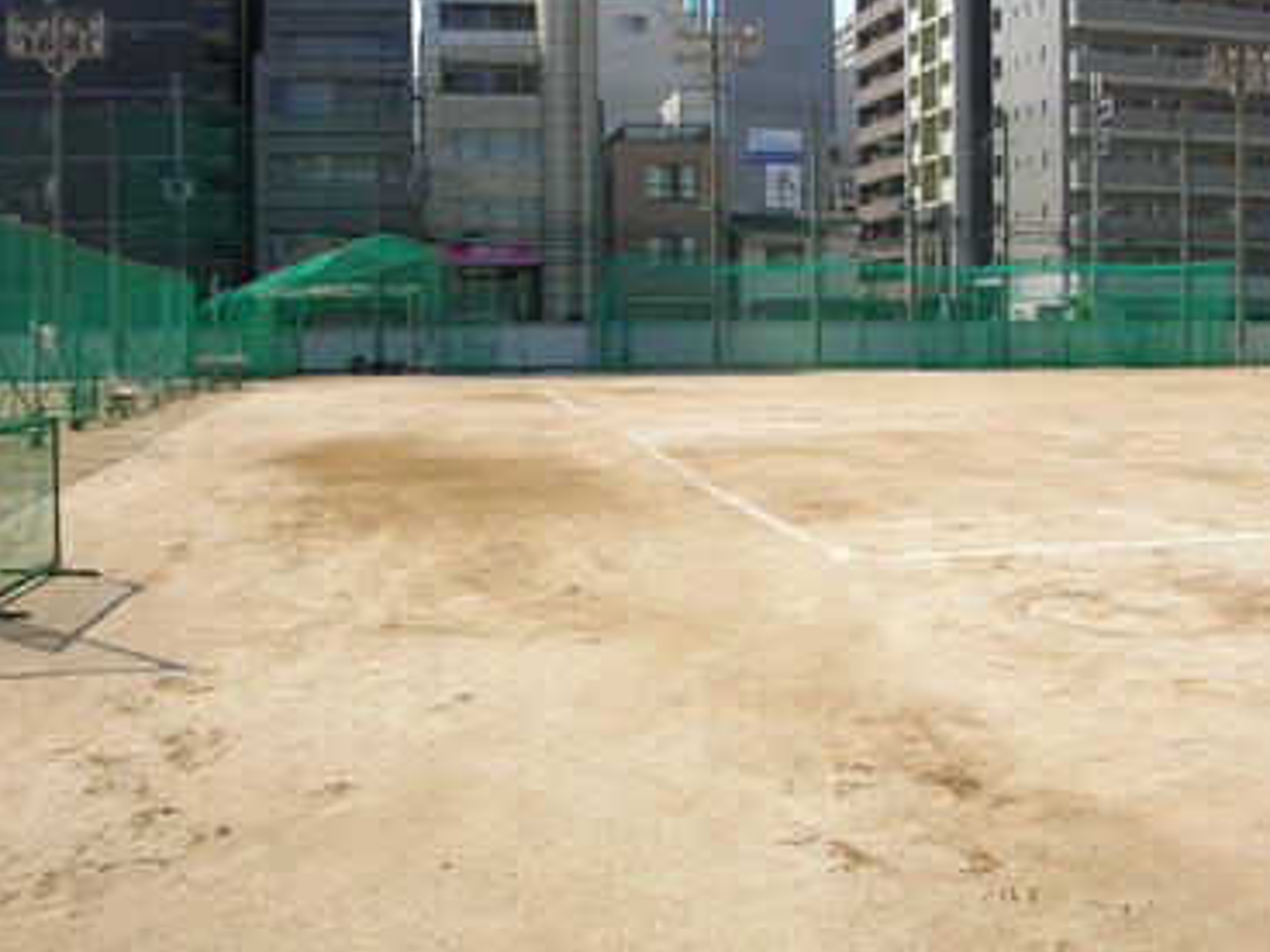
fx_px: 1394
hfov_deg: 49.0
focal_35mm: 38
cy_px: 452
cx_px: 656
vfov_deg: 37.7
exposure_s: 1/249
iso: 50
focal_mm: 5.8
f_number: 5.6
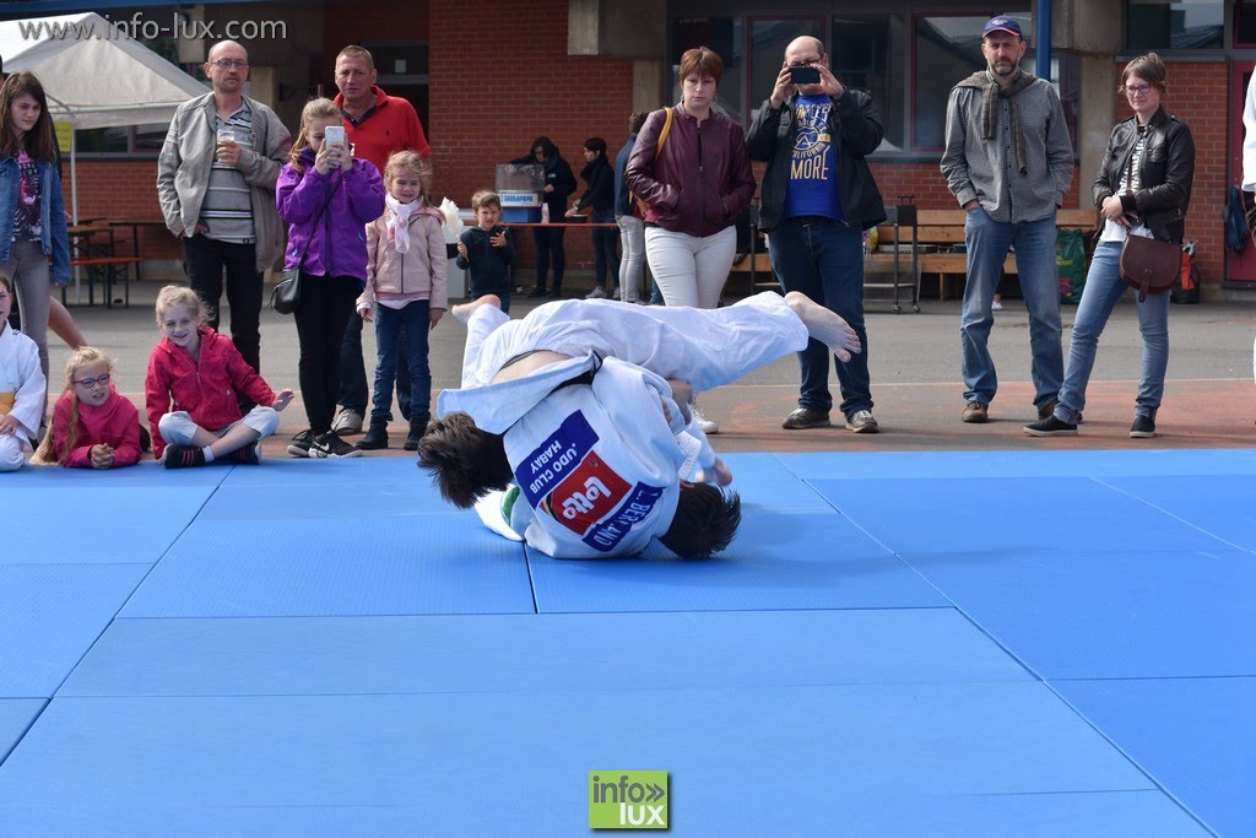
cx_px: 628
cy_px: 419
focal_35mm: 75
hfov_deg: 27.0
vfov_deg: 18.2
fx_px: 2617
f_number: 6.3
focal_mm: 50
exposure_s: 1/500
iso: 100
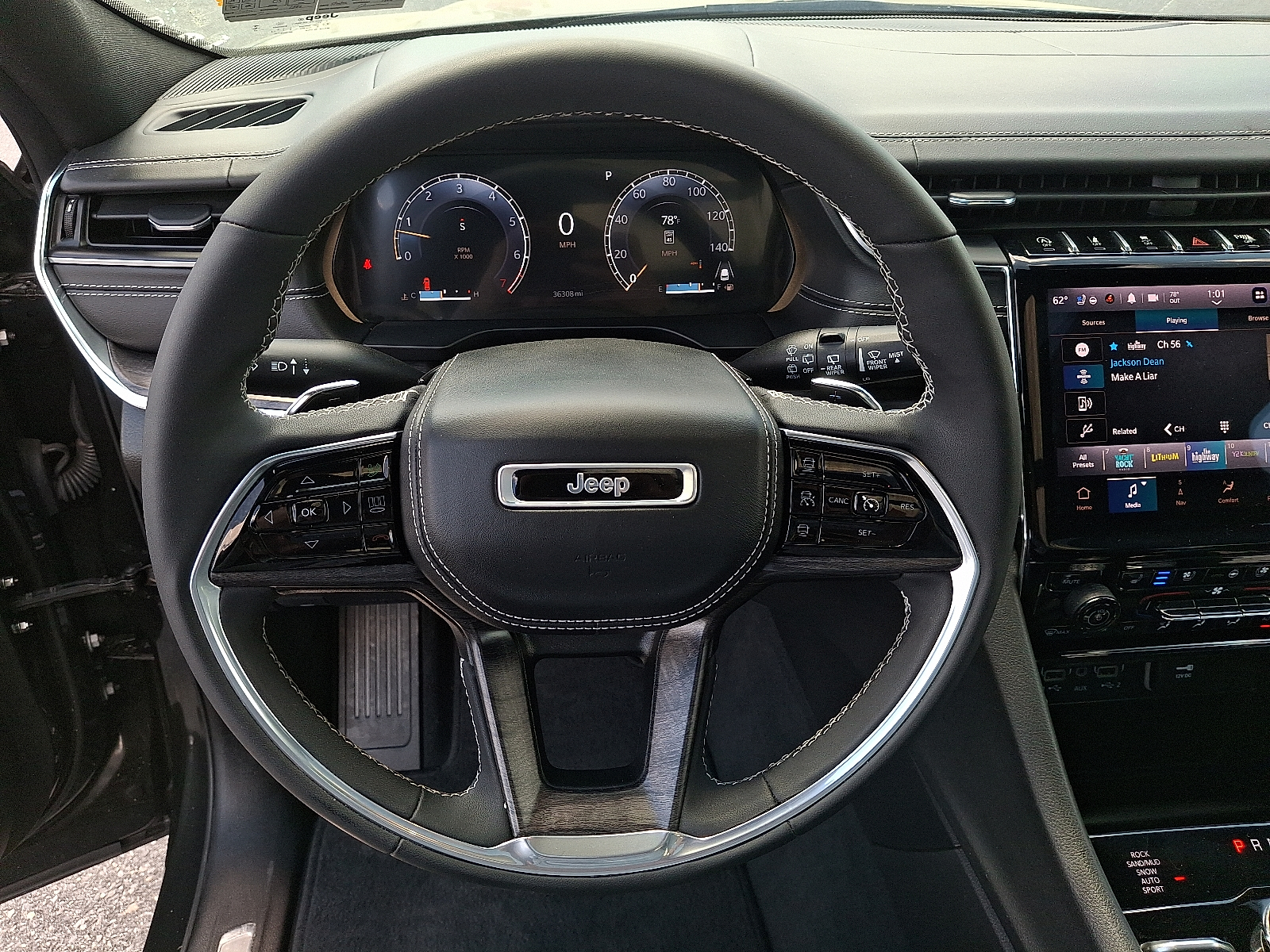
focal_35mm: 25
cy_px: 476
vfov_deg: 54.9
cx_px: 635
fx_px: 917
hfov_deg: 69.4
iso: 30
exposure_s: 1/161
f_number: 1.8
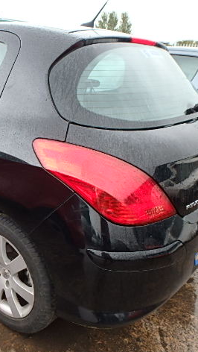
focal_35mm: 31
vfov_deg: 62.6
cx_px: 28
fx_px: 289
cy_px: 178
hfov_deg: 36.0
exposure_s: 1/125
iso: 125
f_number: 3.5
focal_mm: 3.7
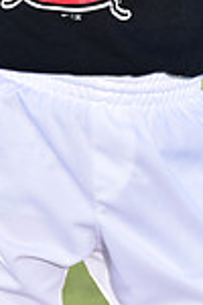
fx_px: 6056
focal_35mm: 716
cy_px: -228
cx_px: 76
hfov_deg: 1.9
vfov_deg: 2.9
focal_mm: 185
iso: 80
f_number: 5
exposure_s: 1/200
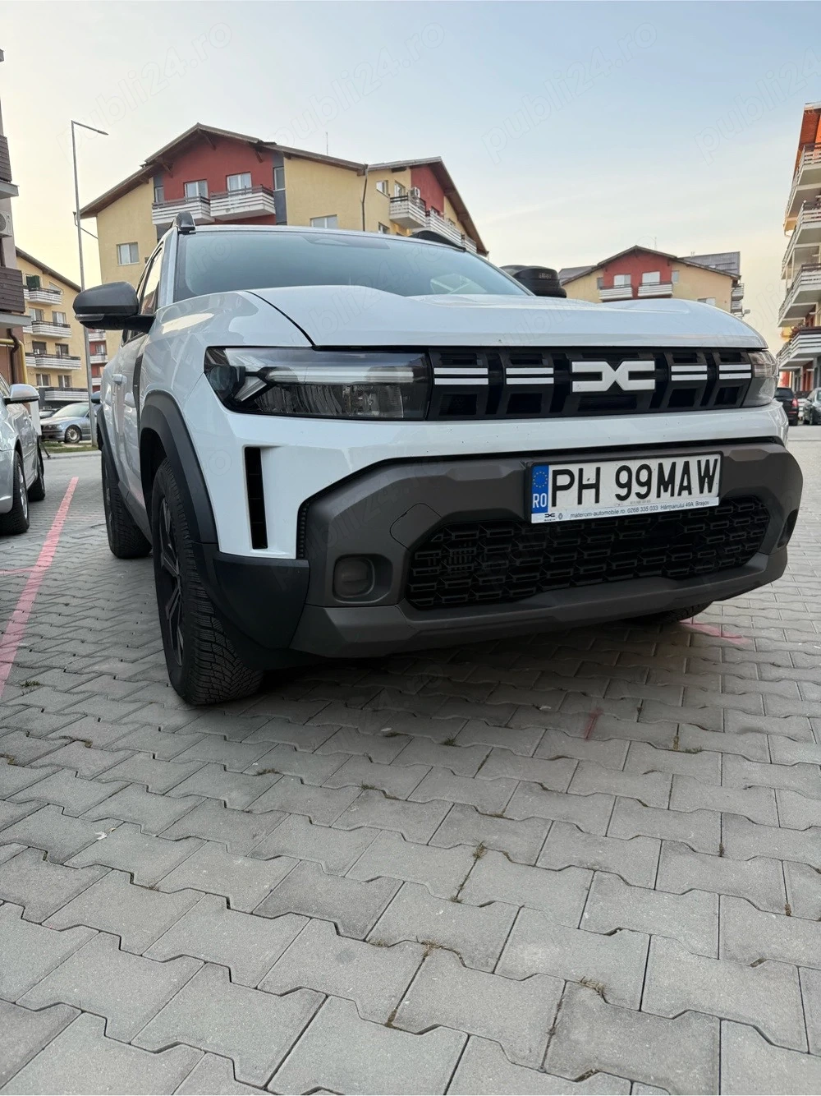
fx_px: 759
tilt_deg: -9.8
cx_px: 410
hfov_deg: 56.8
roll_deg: +1.3
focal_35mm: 24
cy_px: 548
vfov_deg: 71.6
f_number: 1.78
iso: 64
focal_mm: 6.76
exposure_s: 1/243
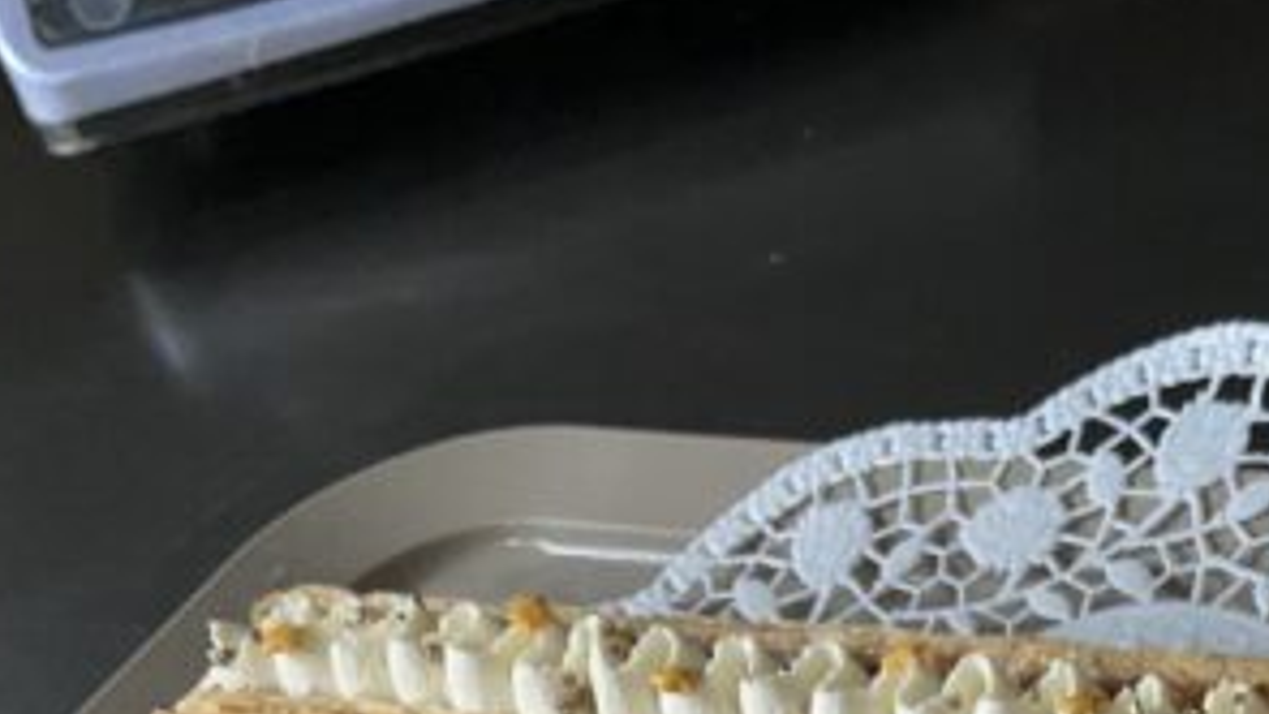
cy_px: 1045
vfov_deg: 17.1
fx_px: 2154
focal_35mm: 64
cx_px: 1035
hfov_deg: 31.9
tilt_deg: -46.5
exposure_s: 1/60
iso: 500
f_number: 1.8
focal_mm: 4.25
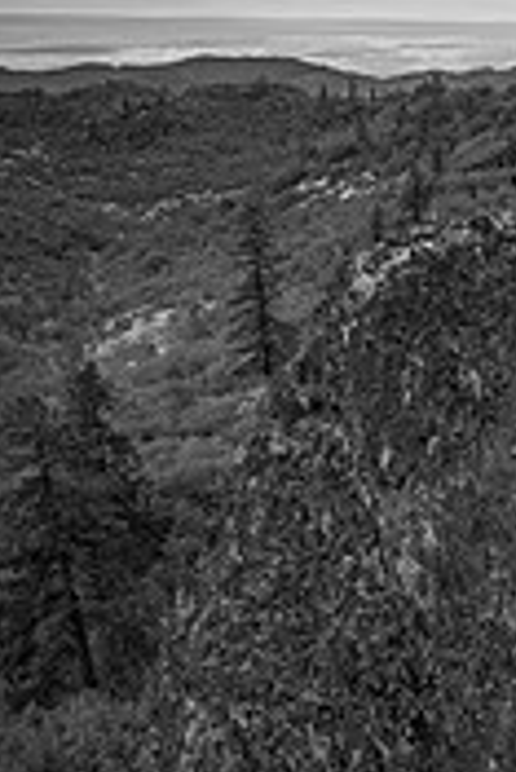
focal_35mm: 69
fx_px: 1480
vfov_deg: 29.2
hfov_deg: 18.7
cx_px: 626
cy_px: 428
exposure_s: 1/400
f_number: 9
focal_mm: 26.9
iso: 800
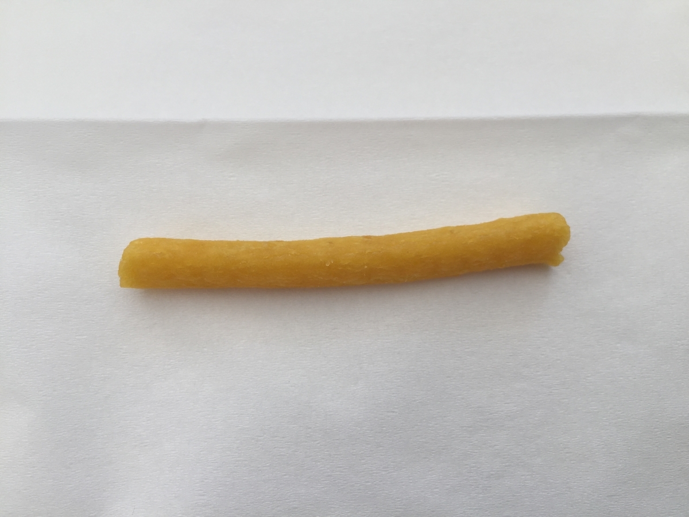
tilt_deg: -76.2
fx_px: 577
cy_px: 258
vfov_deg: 48.2
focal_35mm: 29
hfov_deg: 61.7
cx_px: 344
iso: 32
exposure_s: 1/187
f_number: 2.2
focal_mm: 4.15
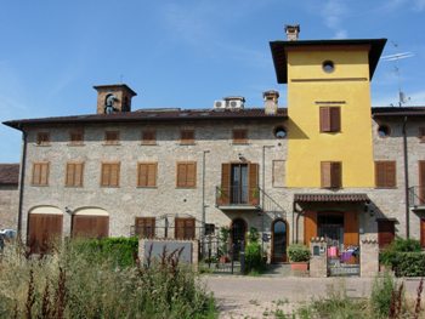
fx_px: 467
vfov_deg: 37.8
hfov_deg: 48.9
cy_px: 160
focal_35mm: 38
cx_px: 212
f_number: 4.8
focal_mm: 7.8
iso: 64
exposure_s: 1/724
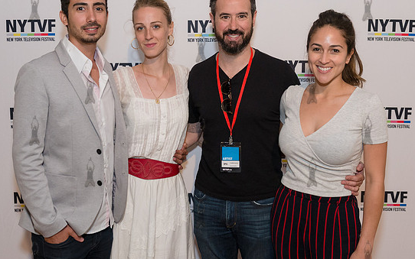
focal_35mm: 48
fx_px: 543
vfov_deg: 26.9
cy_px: 109
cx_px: 191
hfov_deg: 41.8
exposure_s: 1/640
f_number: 4
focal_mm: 32
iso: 1600
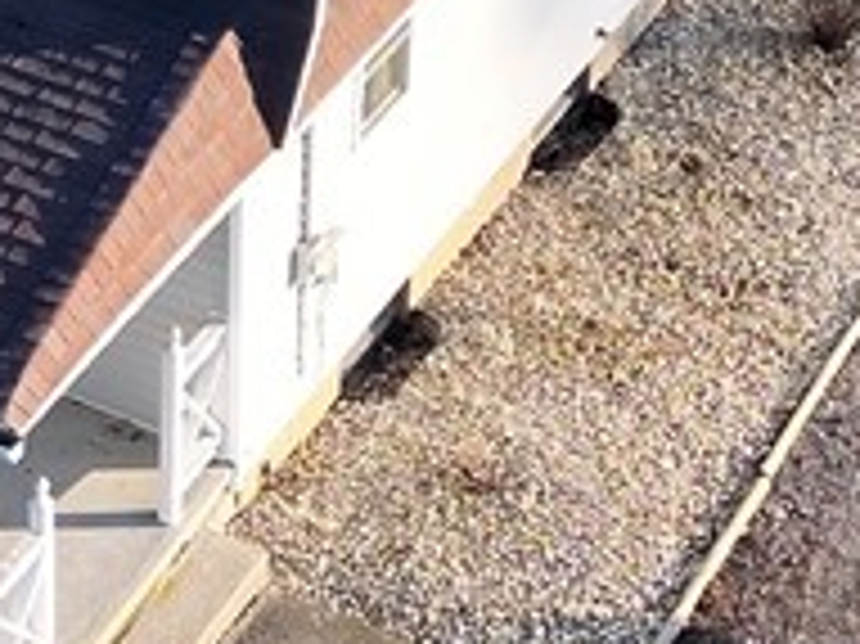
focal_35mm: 129
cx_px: 122
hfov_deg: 15.2
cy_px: -230
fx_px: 3203
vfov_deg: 11.2
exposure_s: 1/2000
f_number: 1.7
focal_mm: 6.72
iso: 360
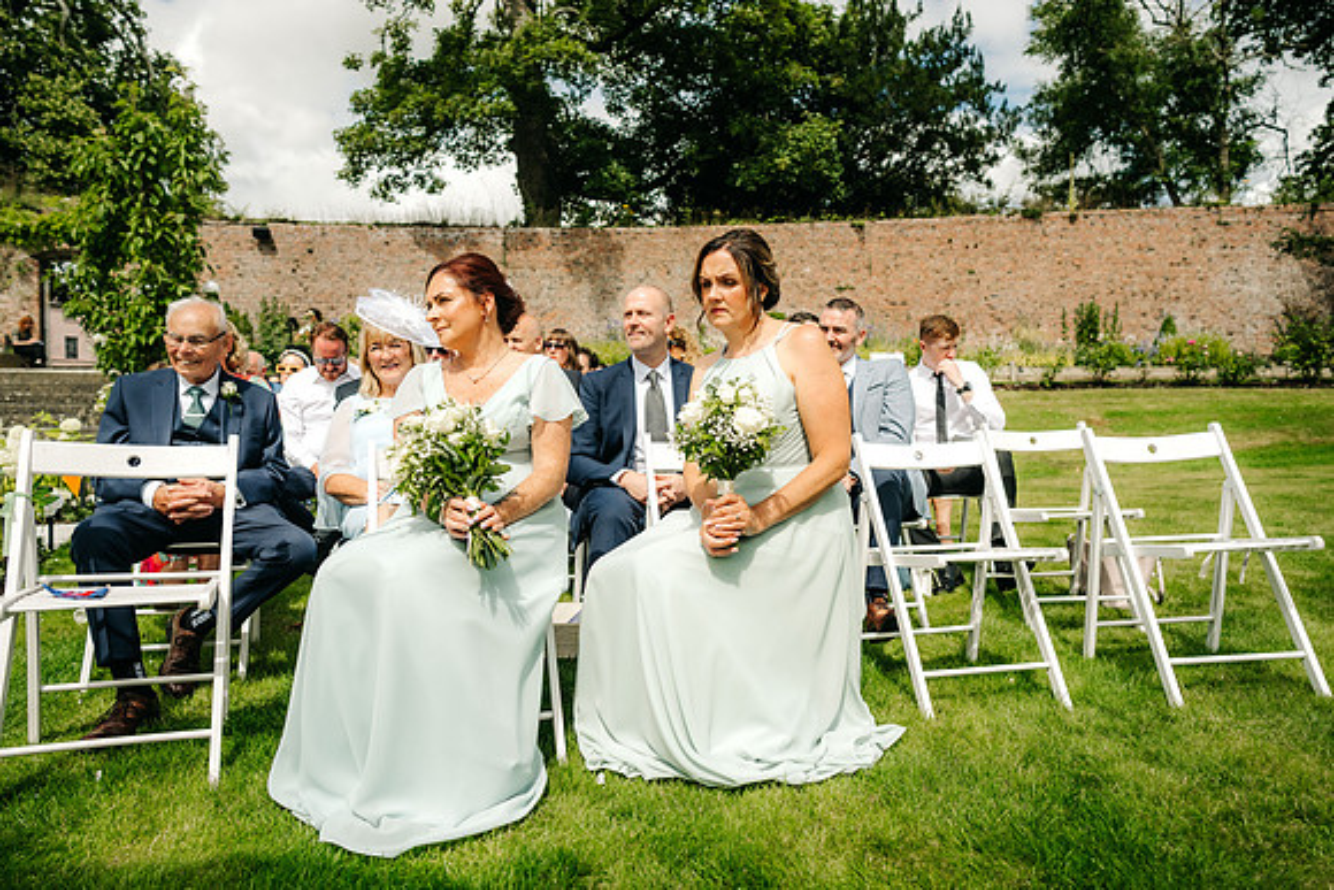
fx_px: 889
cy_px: 445
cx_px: 667
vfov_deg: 53.2
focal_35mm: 24
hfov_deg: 73.7
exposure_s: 1/2000
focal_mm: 24
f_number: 3.5
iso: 100
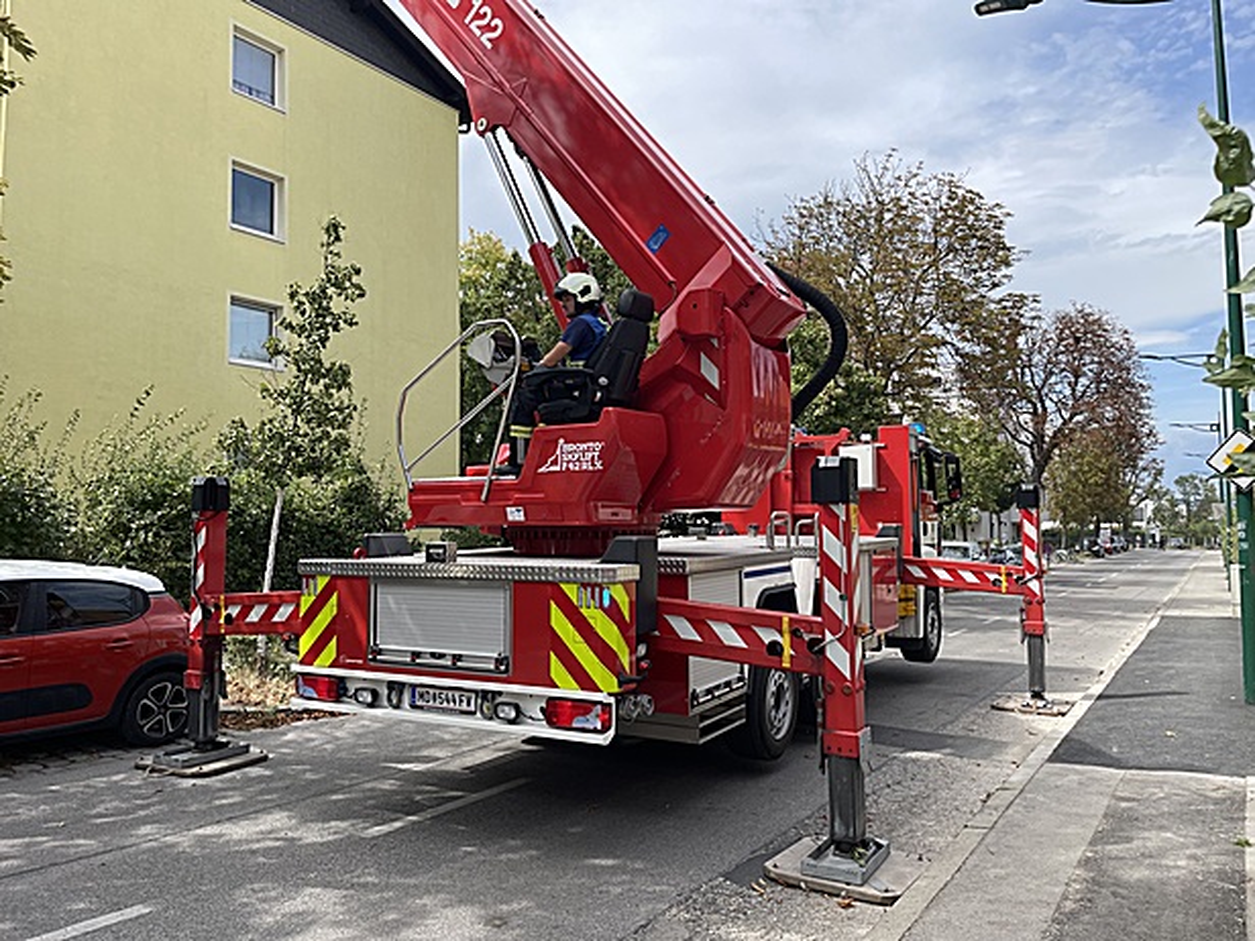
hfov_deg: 67.3
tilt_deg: +3.9
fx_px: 943
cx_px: 628
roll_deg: -0.2
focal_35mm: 26
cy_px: 470
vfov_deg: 53.1
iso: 32
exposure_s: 1/2304
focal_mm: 4.2
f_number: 1.6
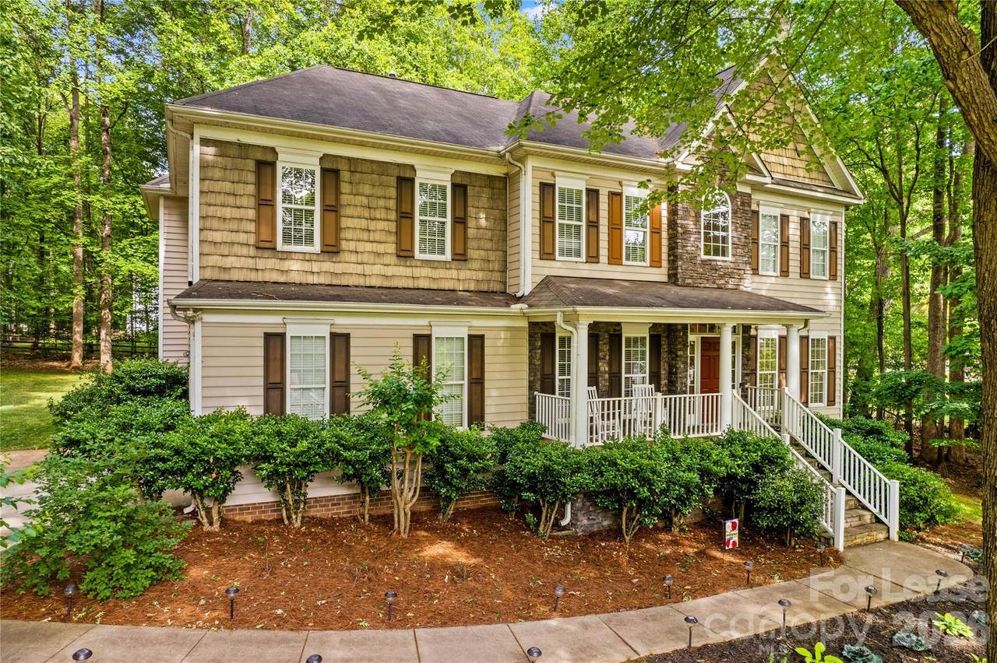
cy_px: 332
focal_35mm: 22
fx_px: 609
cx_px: 498
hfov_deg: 78.6
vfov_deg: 57.2
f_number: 2.8
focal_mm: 8.38
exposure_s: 1/80
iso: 120
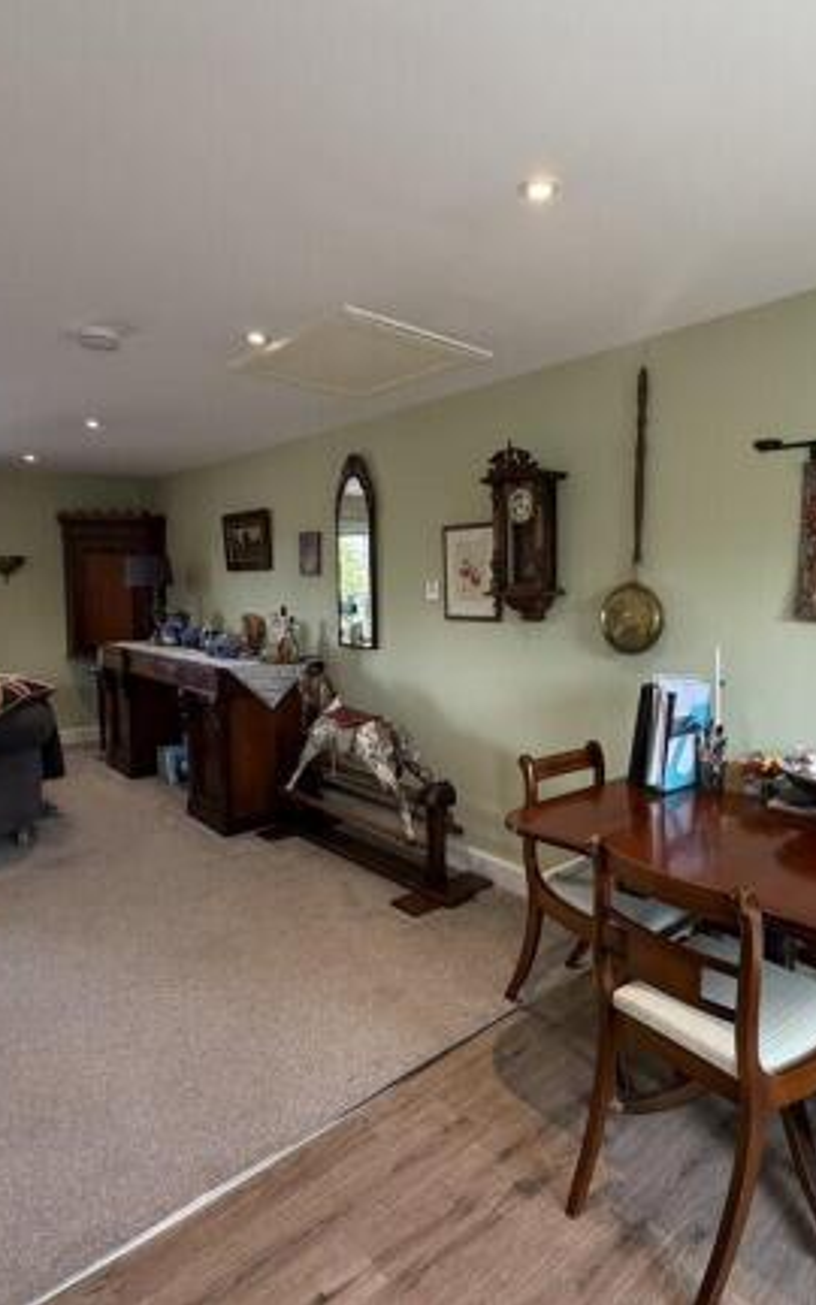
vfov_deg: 85.1
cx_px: 455
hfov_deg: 59.5
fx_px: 712
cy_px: 648
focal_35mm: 20
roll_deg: +0.0
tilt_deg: -5.6
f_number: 2.2
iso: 200
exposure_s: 1/100
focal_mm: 2.22
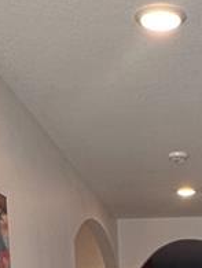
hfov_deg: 16.7
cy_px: 378
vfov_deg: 20.2
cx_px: 216
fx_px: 667
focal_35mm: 86
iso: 200
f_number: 2.2
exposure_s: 1/120
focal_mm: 2.22
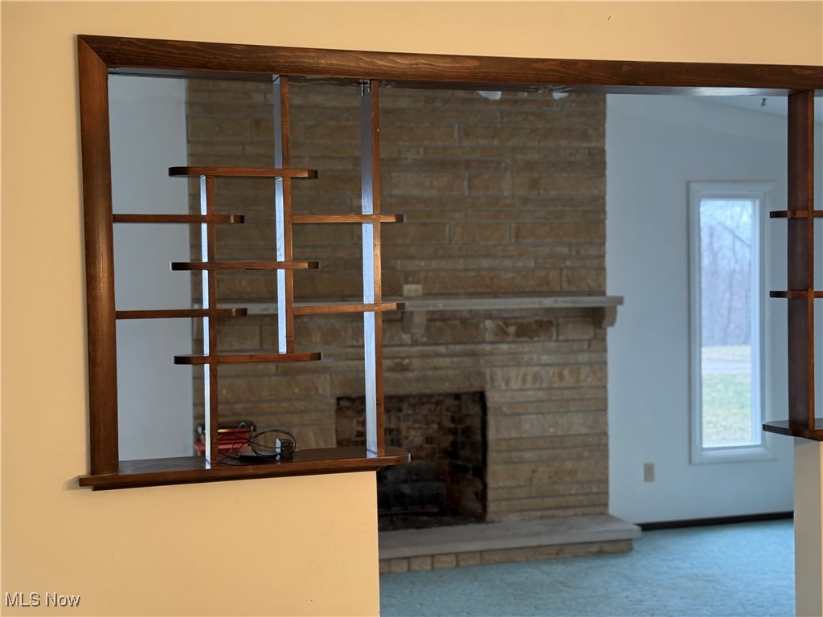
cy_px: 308
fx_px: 1141
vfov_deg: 30.3
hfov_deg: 39.7
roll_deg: +1.0
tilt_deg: -1.7
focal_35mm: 48
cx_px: 412
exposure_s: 1/60
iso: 125
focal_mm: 6.76
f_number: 1.78
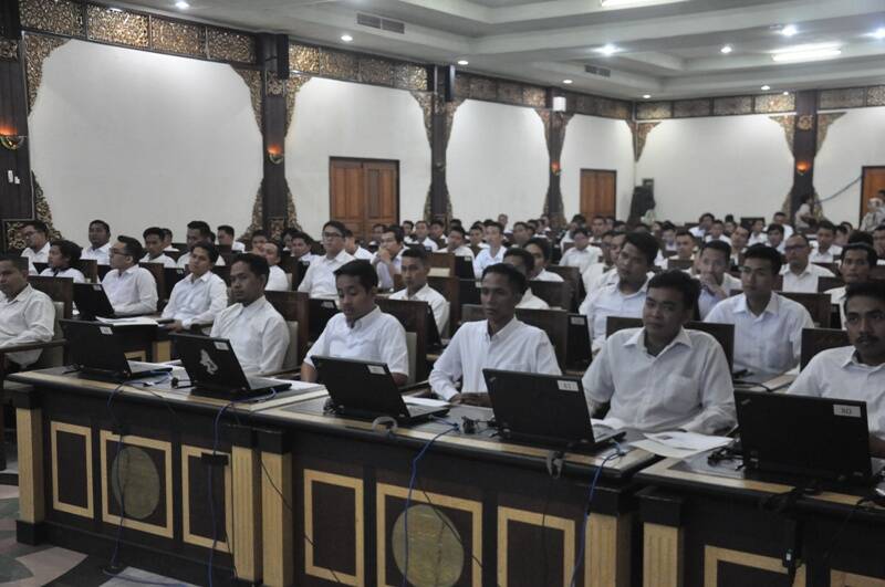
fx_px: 1105
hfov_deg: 43.7
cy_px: 294
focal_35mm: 45
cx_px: 442
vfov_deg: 29.8
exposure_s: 1/60
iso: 3200
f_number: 4.2
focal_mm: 30
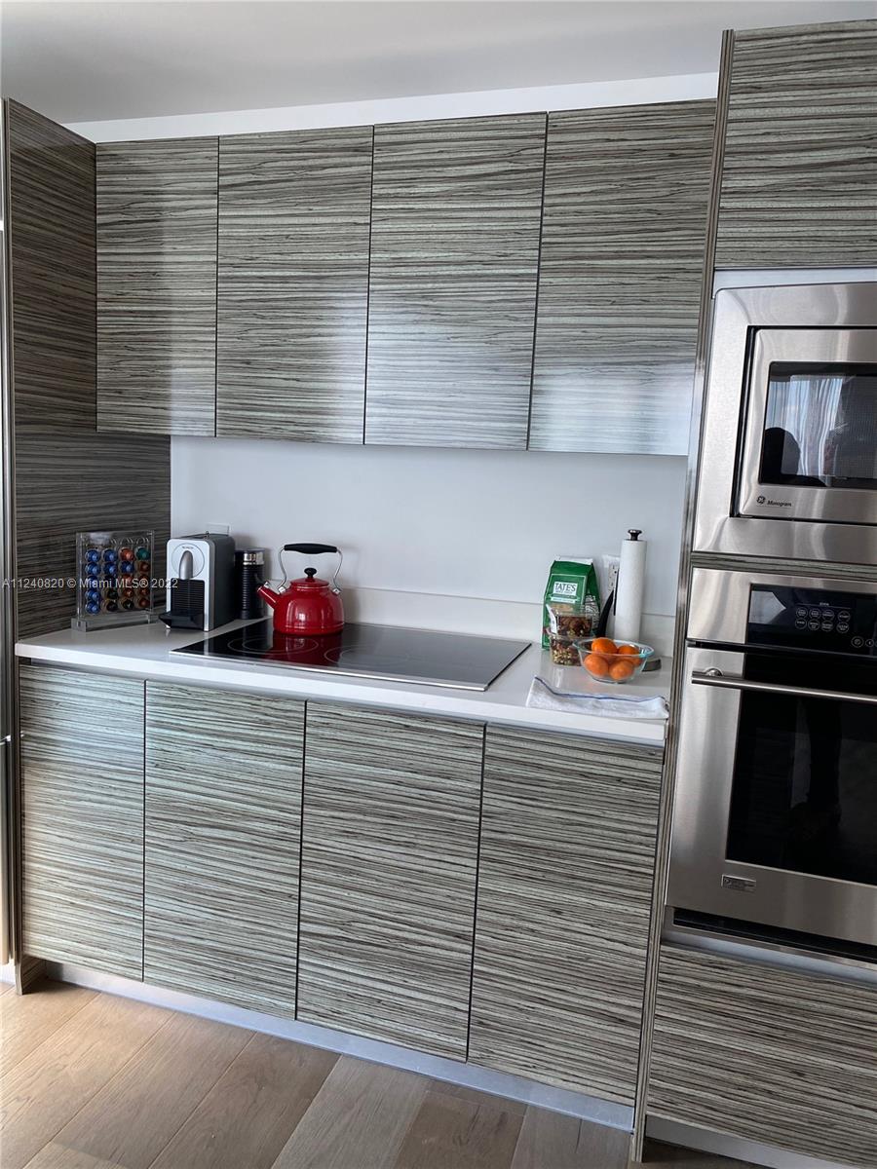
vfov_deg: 67.3
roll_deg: -3.0
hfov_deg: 53.1
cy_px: 584
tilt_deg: -7.4
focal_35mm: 26
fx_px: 878
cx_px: 438
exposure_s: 1/122
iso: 80
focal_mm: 4.25
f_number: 1.8
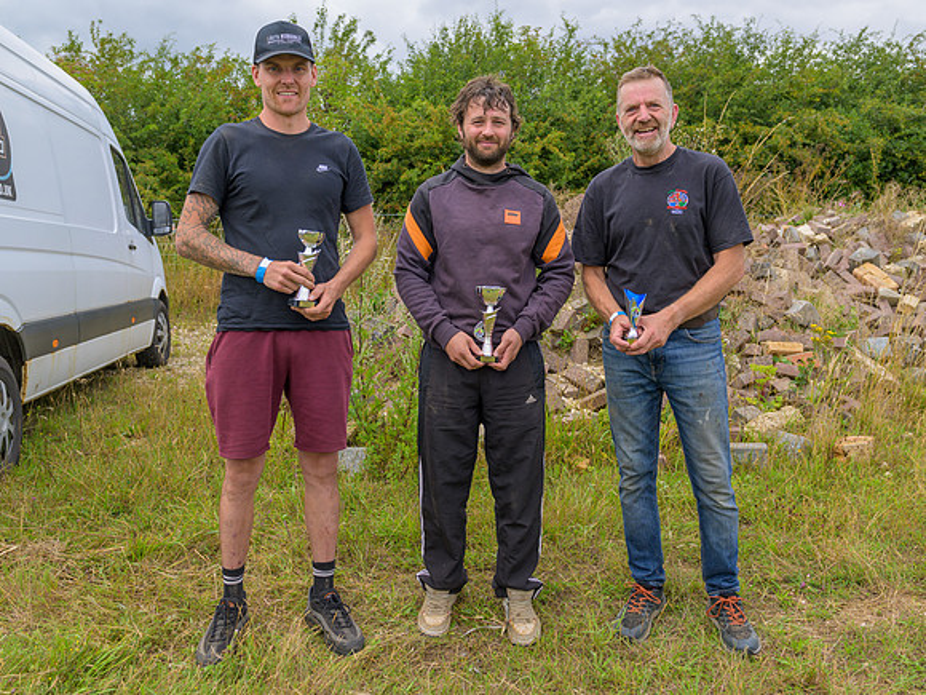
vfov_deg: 44.0
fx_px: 859
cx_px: 452
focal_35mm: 32
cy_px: 336
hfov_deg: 56.6
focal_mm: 26
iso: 100
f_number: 4
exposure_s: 1/320
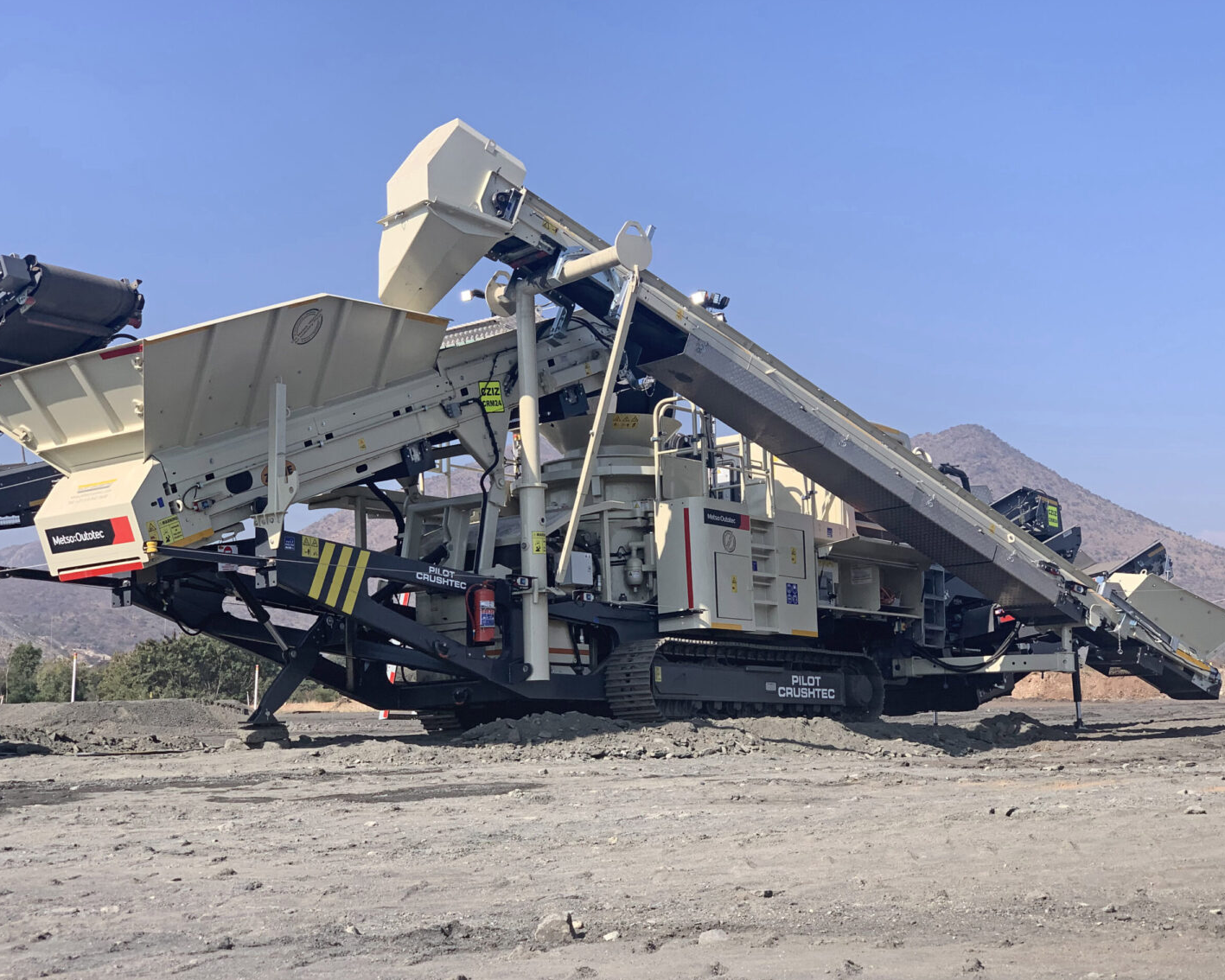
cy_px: 487
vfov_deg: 27.6
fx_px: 1994
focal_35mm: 55
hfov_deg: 34.1
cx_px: 641
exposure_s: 1/826
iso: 16
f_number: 2.4
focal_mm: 6
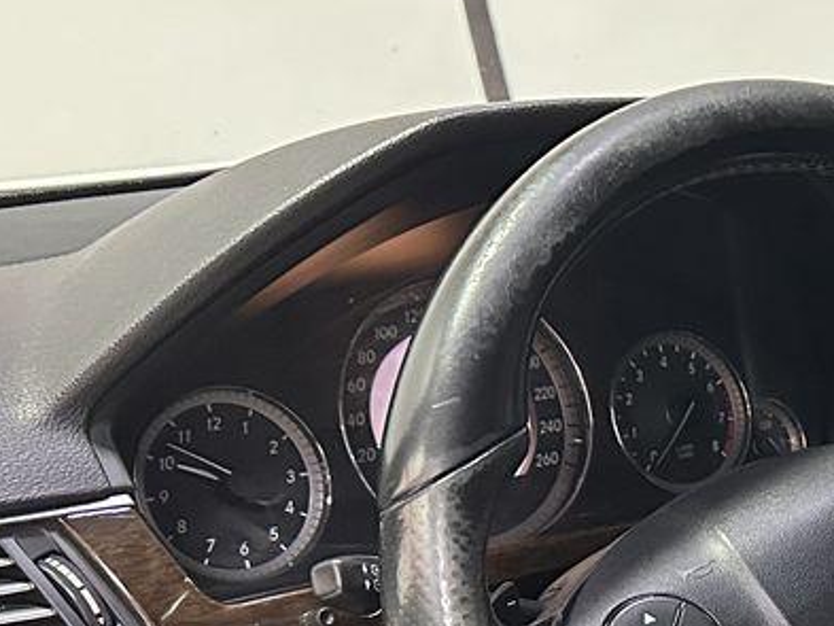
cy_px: 651
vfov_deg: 16.4
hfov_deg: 20.2
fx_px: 2121
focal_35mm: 88
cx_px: 1114
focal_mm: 6.86
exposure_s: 1/50
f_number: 1.78
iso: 640
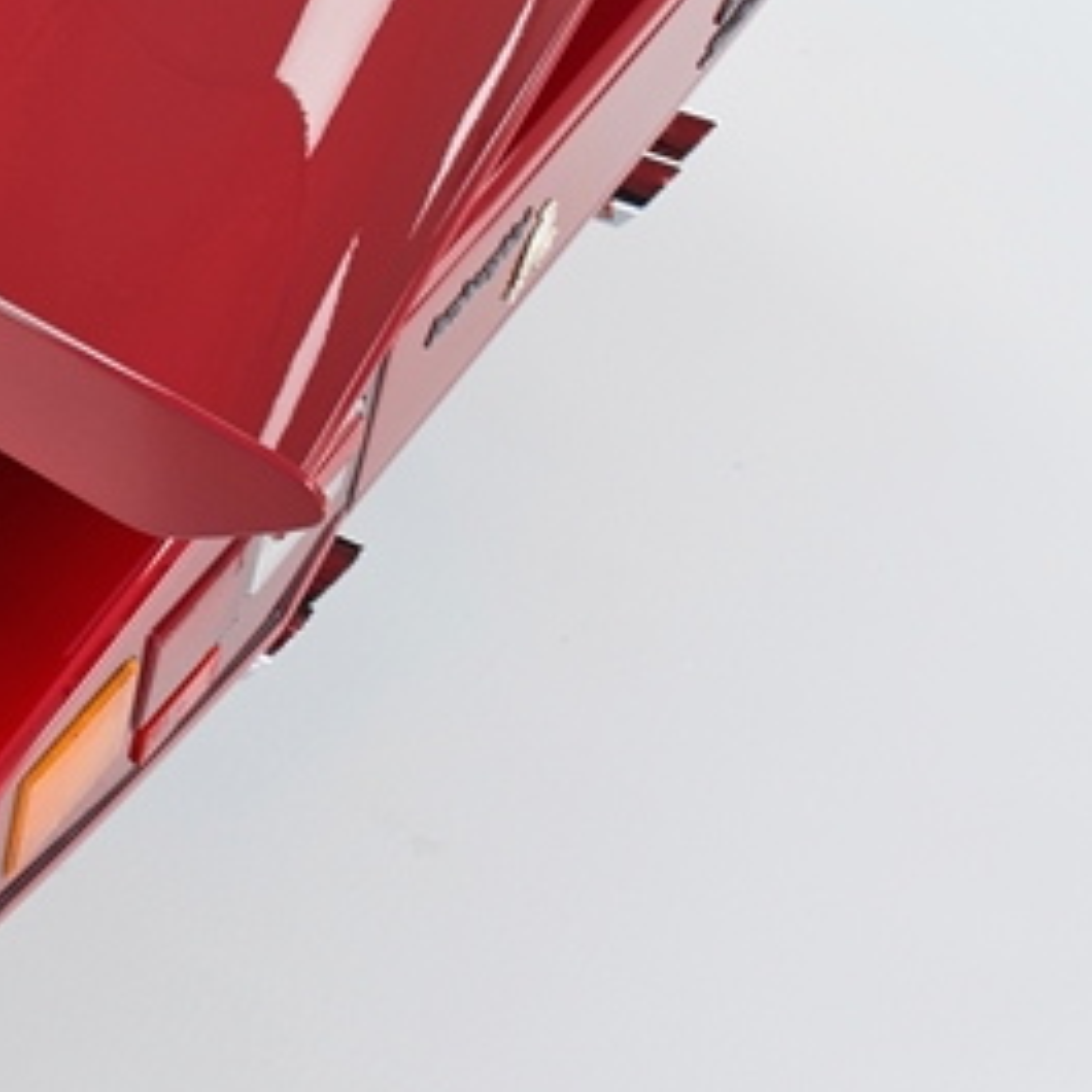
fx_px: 2748
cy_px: -218
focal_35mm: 77
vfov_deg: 20.9
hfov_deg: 19.7
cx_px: -523
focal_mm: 24
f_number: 6.3
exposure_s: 1/30
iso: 100
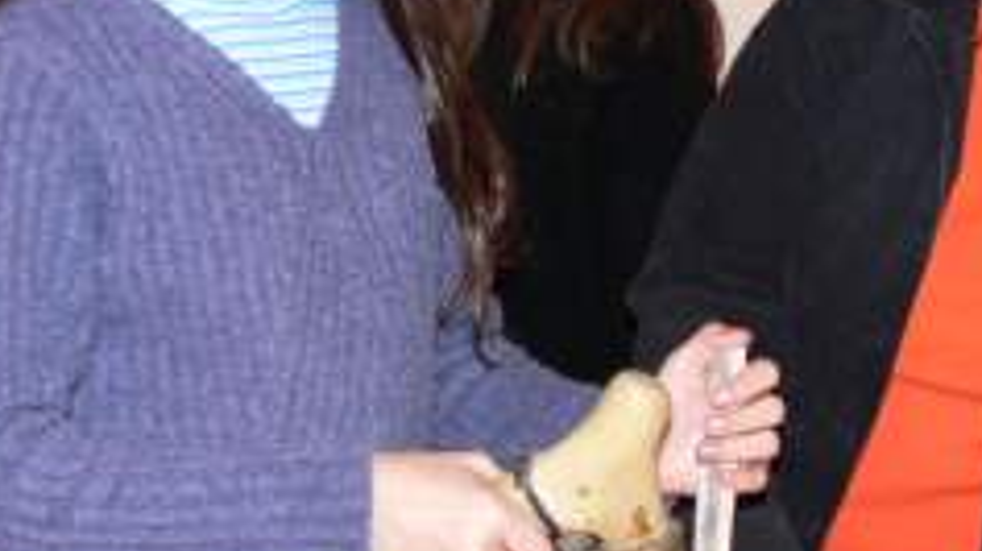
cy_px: 263
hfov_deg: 25.4
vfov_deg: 14.5
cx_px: 680
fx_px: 2160
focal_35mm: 83
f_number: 2.8
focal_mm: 9
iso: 100
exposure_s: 1/30
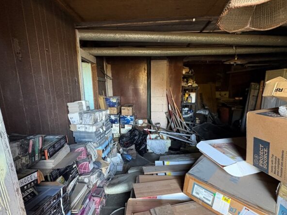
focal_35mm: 19
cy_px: 122
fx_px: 158
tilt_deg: -12.2
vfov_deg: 68.4
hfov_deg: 84.6
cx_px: 139
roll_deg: +1.7
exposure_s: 1/60
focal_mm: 2.22
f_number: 2.2
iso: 800
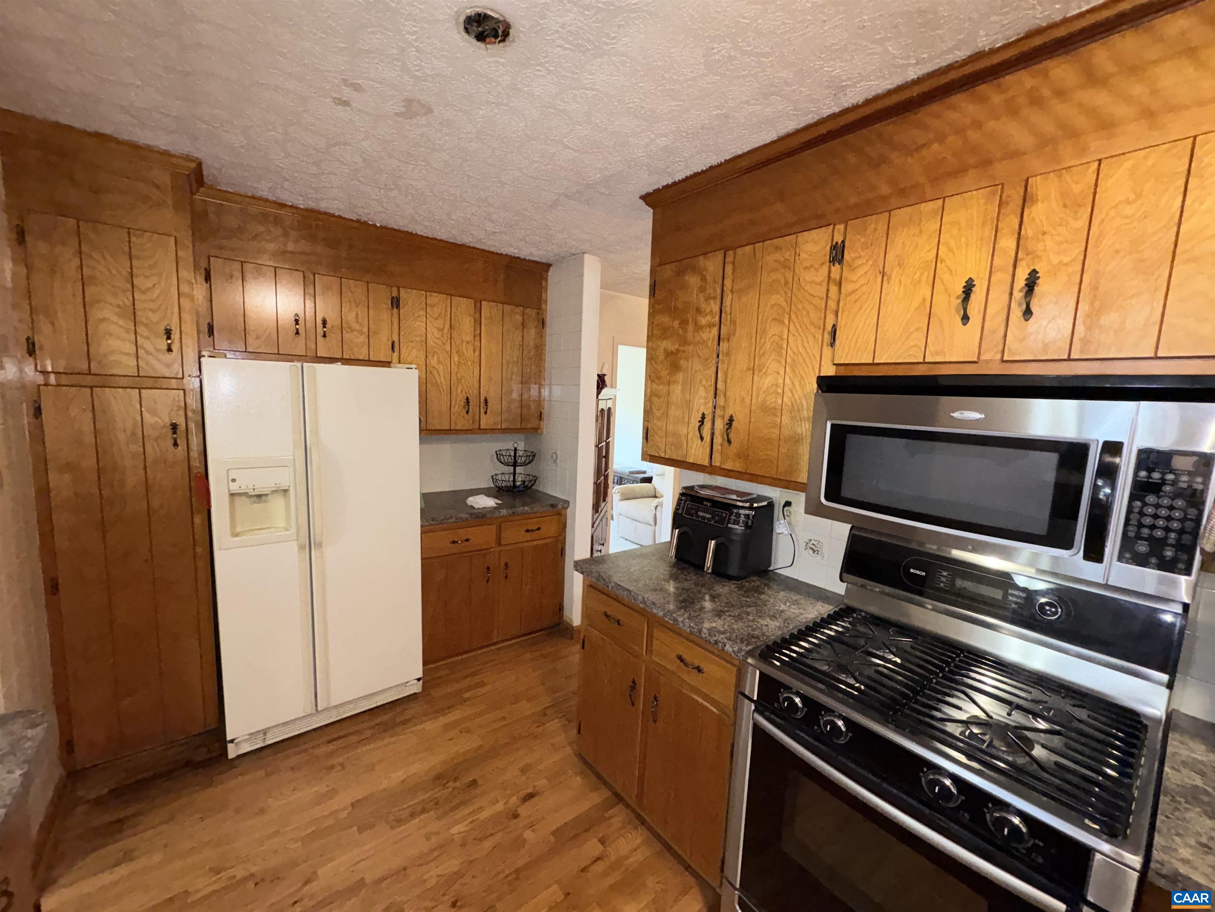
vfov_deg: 85.7
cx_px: 608
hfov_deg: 102.1
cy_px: 456
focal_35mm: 14
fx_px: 491
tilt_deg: -6.4
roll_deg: -2.0
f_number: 2.2
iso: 160
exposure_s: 1/60
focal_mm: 2.22
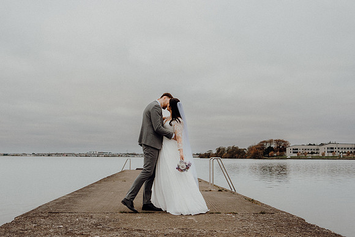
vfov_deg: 36.9
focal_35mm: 36
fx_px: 355
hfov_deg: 53.1
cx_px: 178
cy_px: 118
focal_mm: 24
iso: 160
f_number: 3.5
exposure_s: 1/200
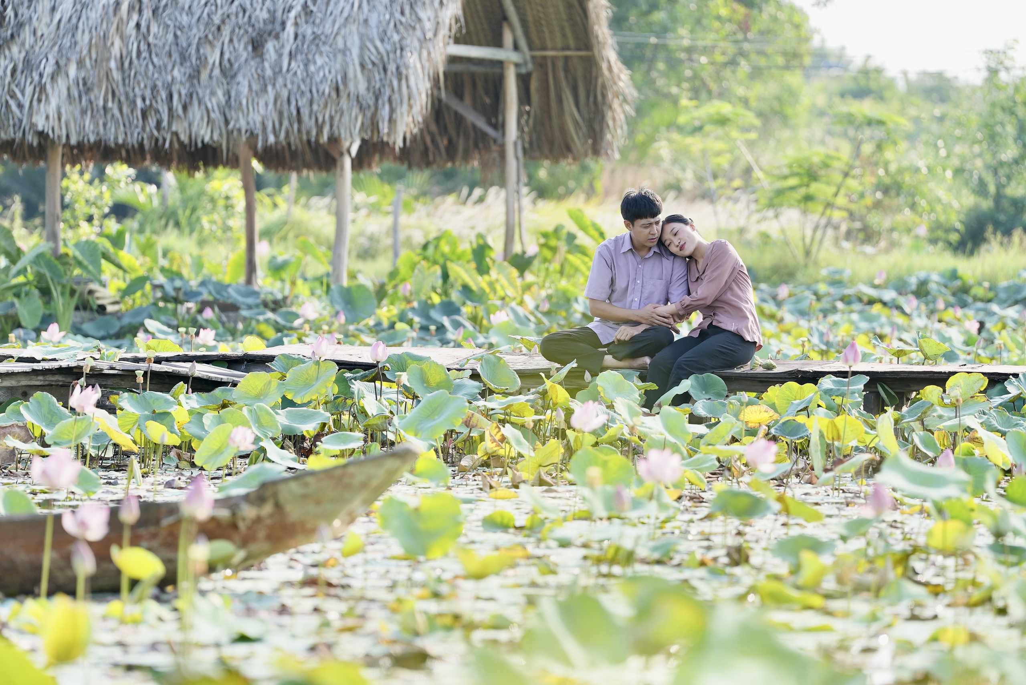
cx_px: 513
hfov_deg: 10.3
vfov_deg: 6.9
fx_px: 5703
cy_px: 342
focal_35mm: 200
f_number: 3.5
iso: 200
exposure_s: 1/1000
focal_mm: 200
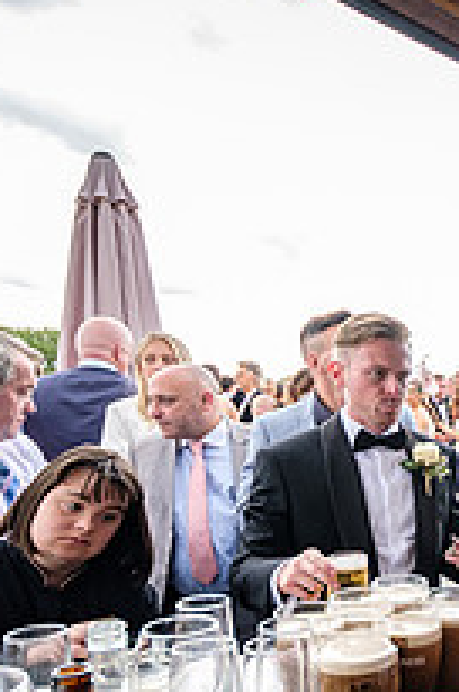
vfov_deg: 49.7
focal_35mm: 38
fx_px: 729
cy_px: 472
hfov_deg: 29.4
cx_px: 568
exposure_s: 1/320
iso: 200
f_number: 2.8
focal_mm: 8
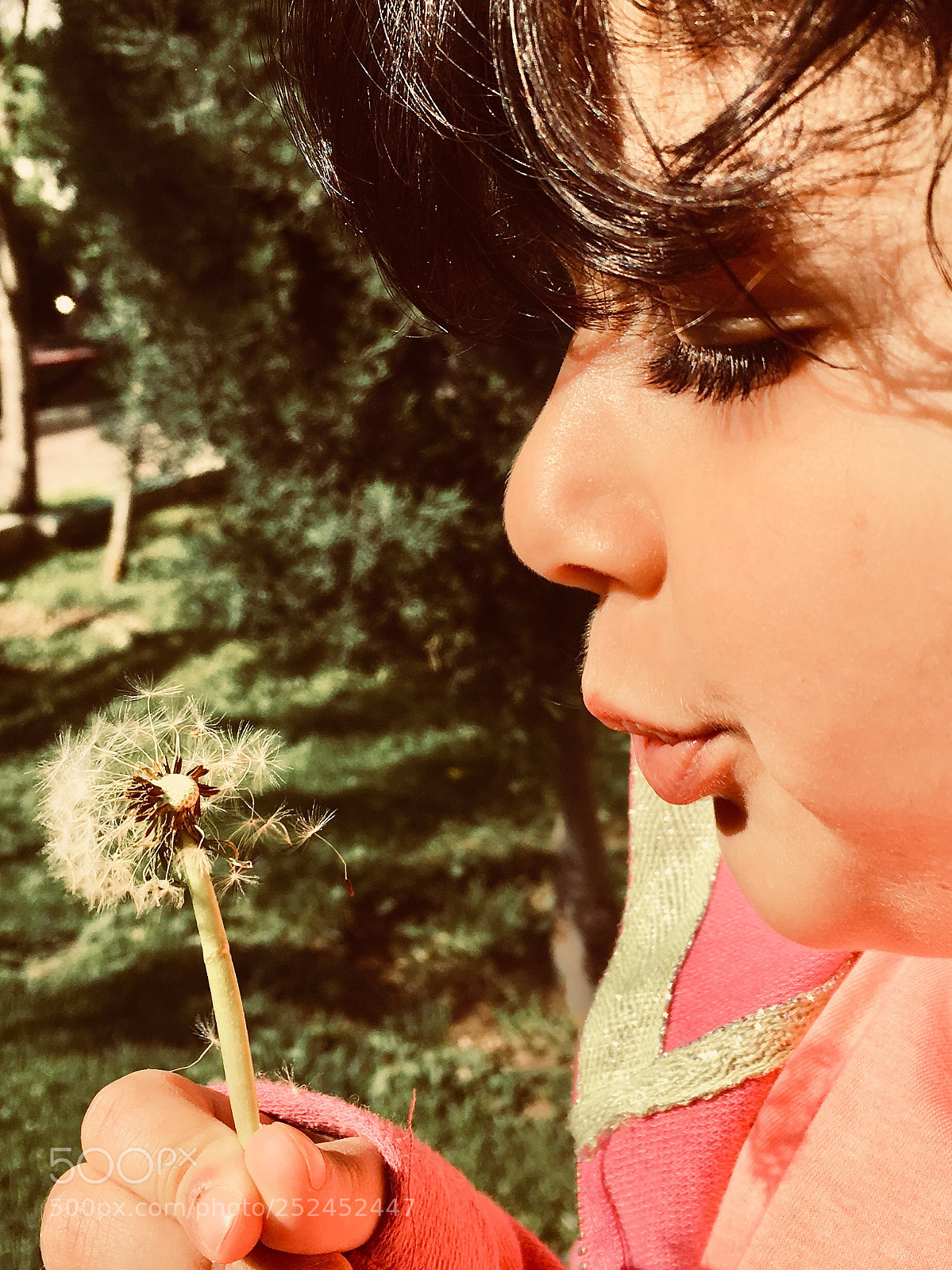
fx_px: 1064
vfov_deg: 61.7
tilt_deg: -8.4
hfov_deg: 48.2
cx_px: 476
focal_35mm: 29
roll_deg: +3.3
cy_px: 635
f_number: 2.2
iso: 25
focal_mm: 4.15
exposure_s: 1/1508
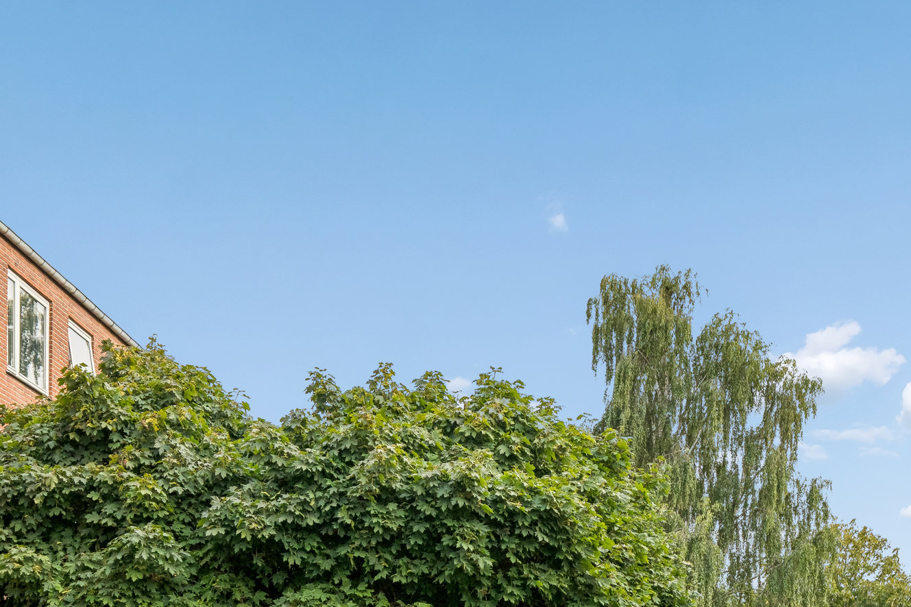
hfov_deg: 25.4
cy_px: 682
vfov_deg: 16.7
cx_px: 256
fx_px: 1999
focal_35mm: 79
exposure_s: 1/800
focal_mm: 35
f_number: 4
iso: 320
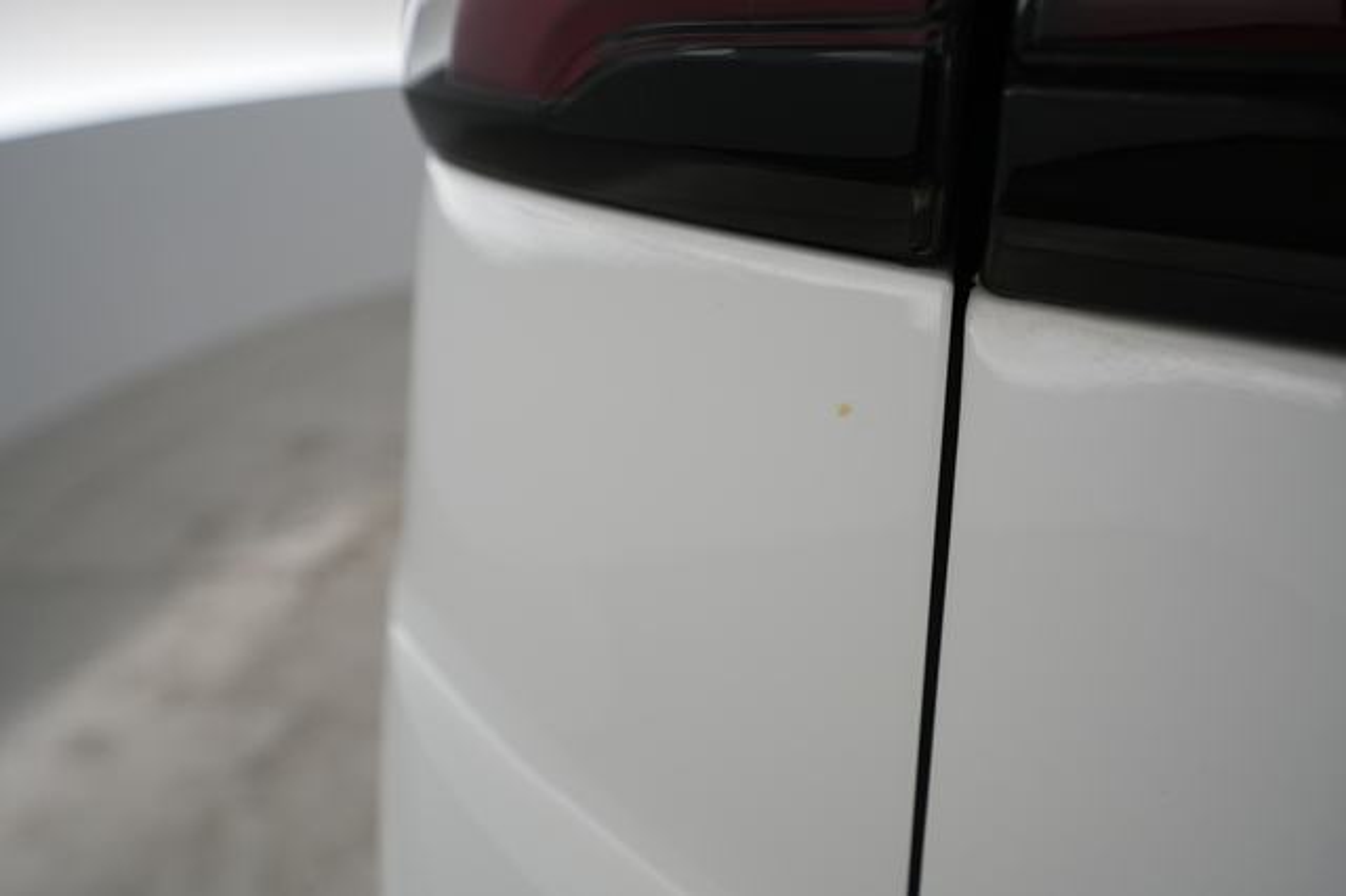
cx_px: 673
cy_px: 448
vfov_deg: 46.4
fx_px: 1046
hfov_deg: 65.5
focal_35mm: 28
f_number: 4.5
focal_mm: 28
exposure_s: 1/100
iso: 800
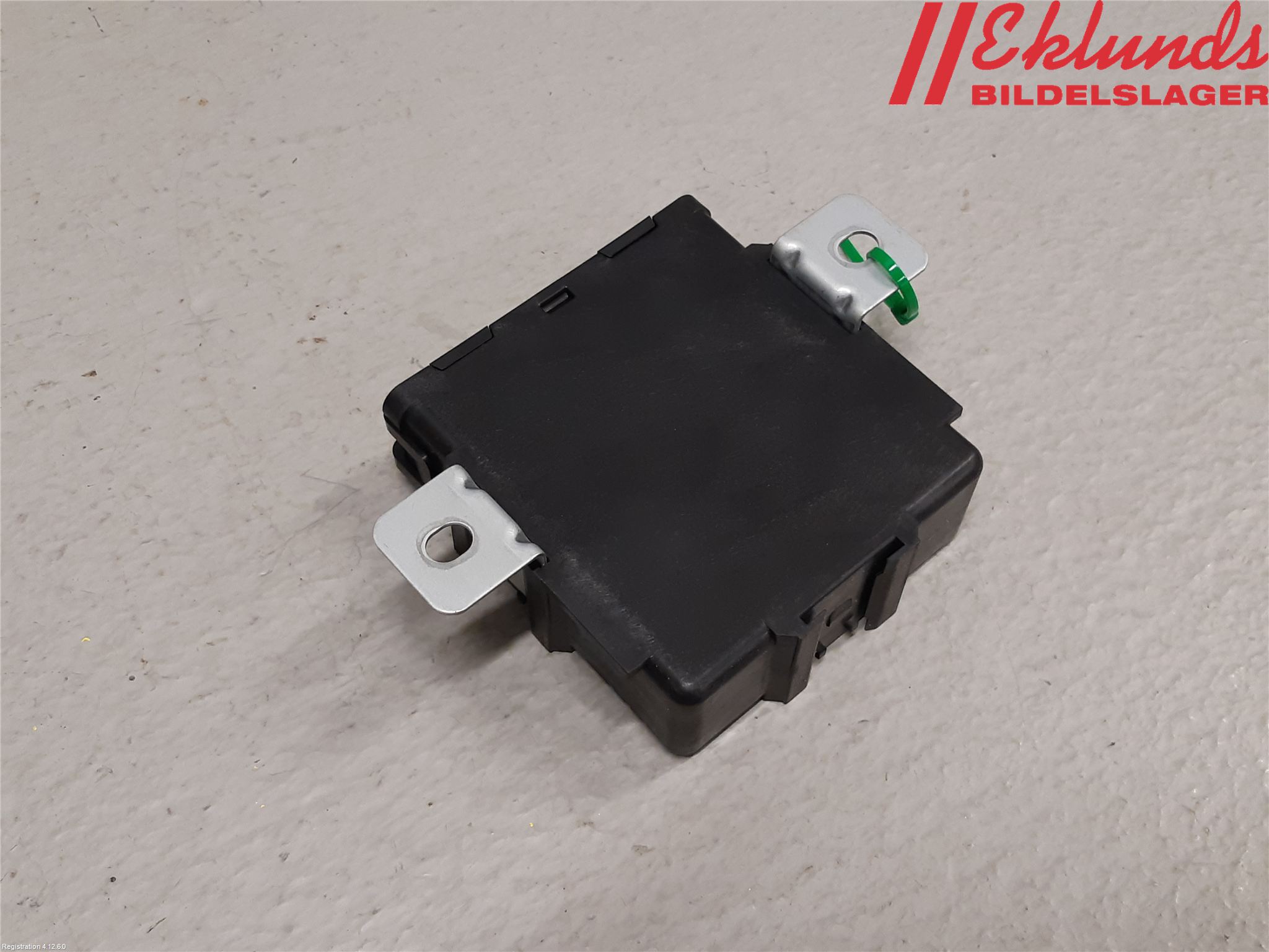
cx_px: 634
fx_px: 953
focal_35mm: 26
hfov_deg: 67.3
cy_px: 476
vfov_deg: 53.1
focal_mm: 3.93
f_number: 1.7
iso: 125
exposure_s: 1/50
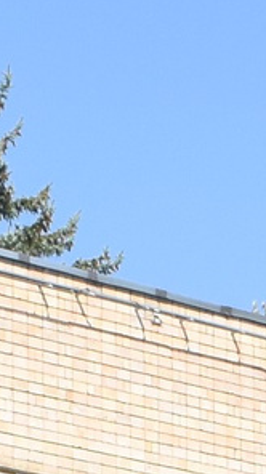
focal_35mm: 245
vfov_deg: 8.2
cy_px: 1088
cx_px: 463
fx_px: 3079
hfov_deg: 4.9
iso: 800
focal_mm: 18
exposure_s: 1/640
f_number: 13
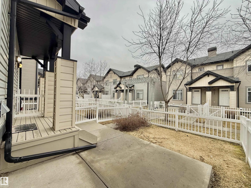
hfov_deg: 102.1
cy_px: 94
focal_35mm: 14
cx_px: 126
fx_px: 102
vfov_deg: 85.7
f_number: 2.2
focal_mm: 2.22
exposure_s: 1/252
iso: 50
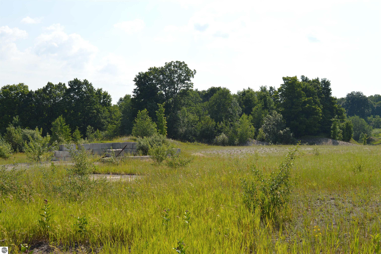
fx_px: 460
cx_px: 190
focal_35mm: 44
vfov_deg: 30.8
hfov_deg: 45.0
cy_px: 127
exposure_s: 1/320
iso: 100
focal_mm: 29
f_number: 9
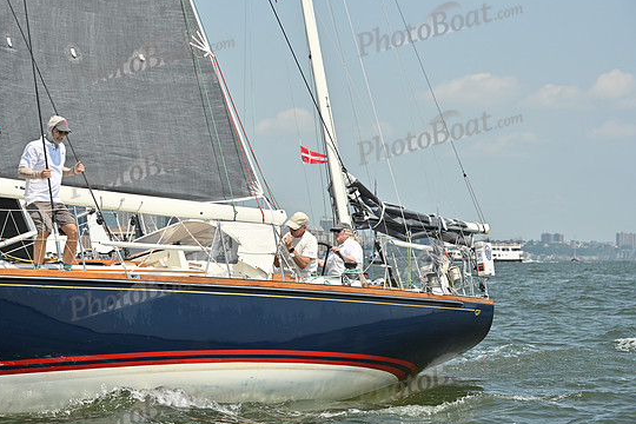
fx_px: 2314
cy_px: 213
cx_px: 297
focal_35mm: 131
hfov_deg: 15.6
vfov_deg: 10.5
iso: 320
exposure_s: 1/1250
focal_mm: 122
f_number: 9
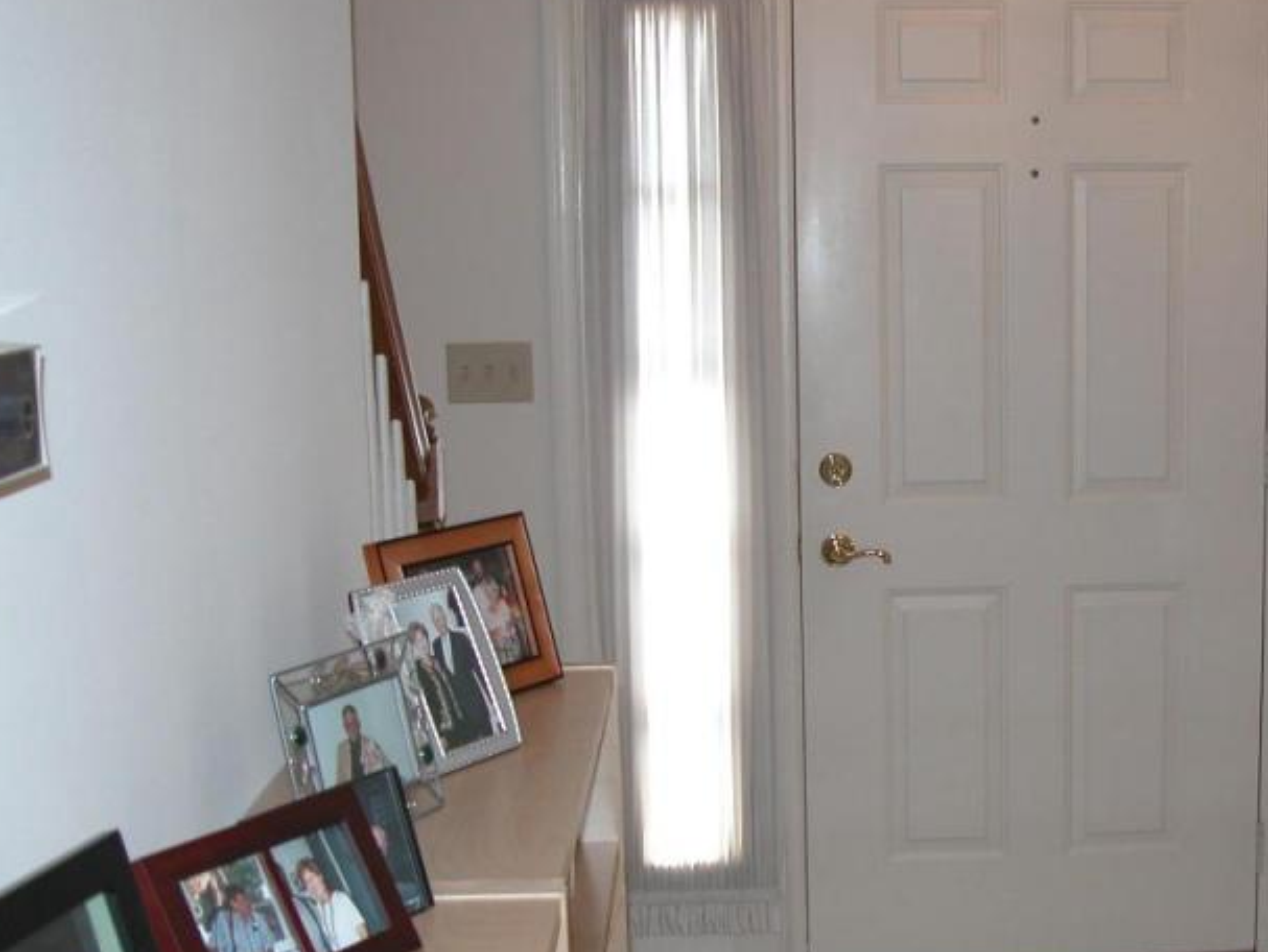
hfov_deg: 32.1
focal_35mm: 59
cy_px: 605
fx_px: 2162
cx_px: 936
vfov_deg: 24.8
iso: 100
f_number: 2.8
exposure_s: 1/30
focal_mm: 8.9
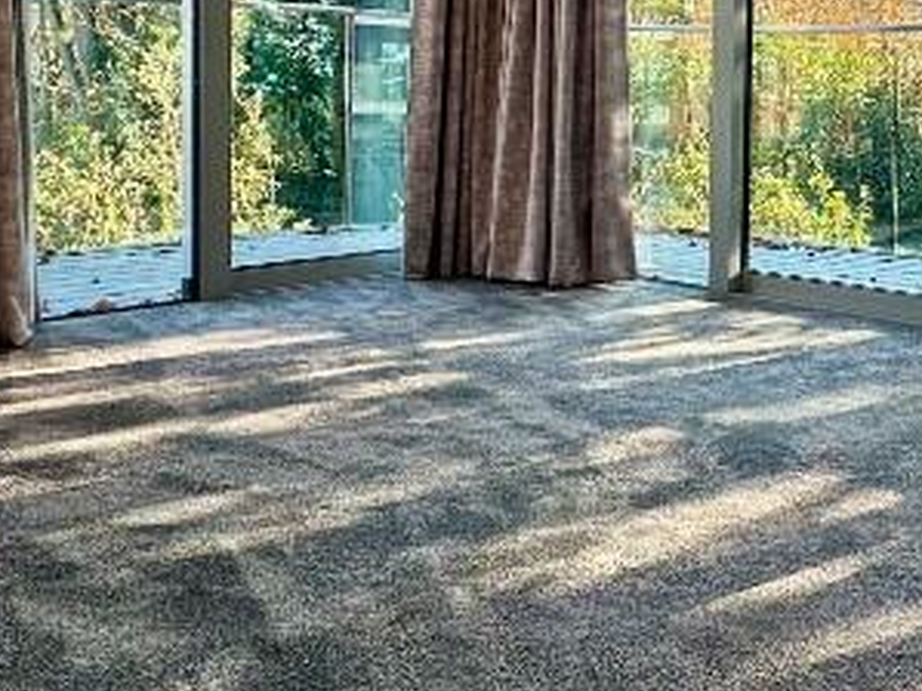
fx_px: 1278
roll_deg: -0.9
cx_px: 851
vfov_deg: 29.5
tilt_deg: -3.4
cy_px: 123
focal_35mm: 48
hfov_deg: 36.8
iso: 40
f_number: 2.2
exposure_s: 1/141
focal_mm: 2.22
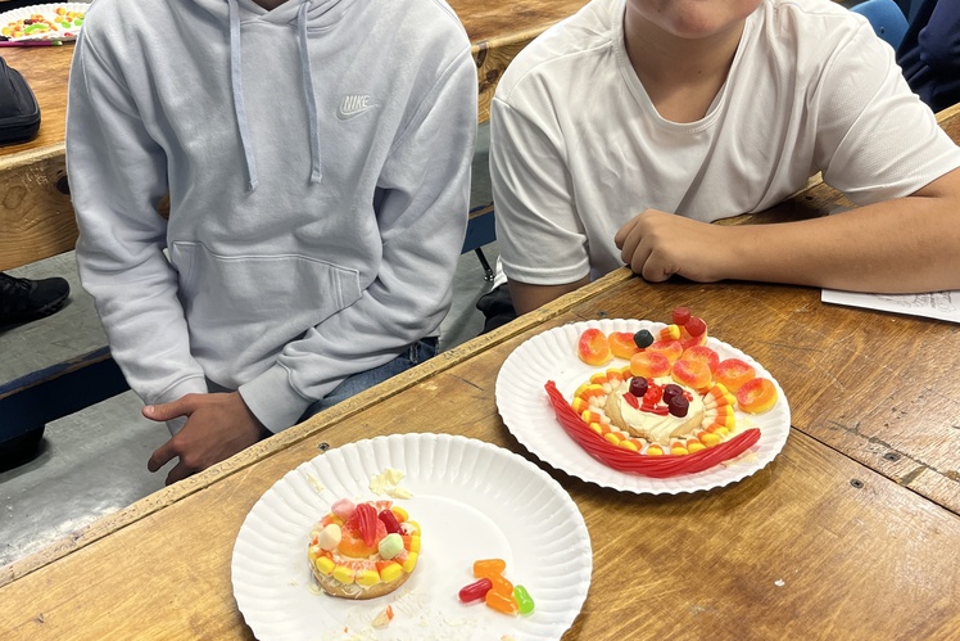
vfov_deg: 35.9
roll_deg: -0.2
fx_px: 987
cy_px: 277
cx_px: 475
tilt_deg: -29.8
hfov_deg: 51.9
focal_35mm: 37
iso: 125
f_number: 1.6
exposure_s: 1/100
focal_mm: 5.1
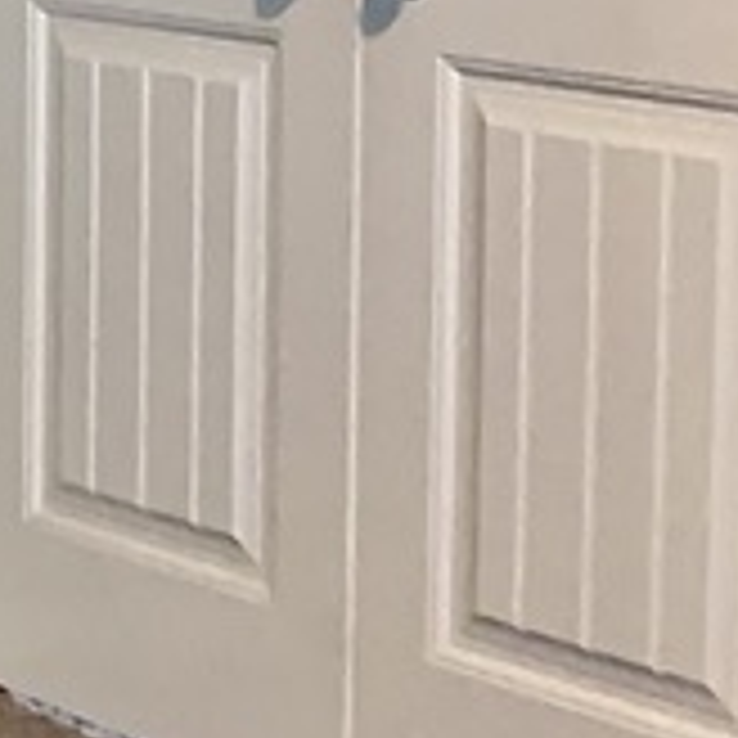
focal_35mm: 149
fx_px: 3594
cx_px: -1112
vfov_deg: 11.4
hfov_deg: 10.0
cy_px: -225
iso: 320
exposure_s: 1/30
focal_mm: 3
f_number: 1.8
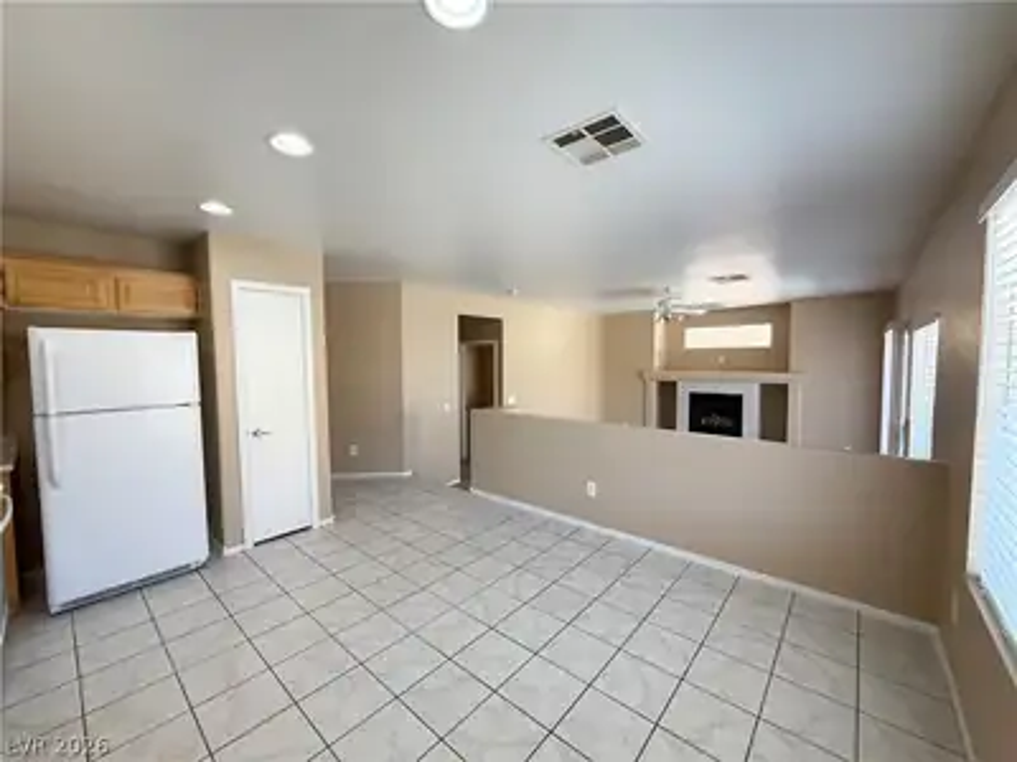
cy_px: 381
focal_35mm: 14
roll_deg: +0.5
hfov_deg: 102.1
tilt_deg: -2.9
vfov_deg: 85.7
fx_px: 411
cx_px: 508
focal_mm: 2.22
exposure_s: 1/120
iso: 80
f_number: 2.2
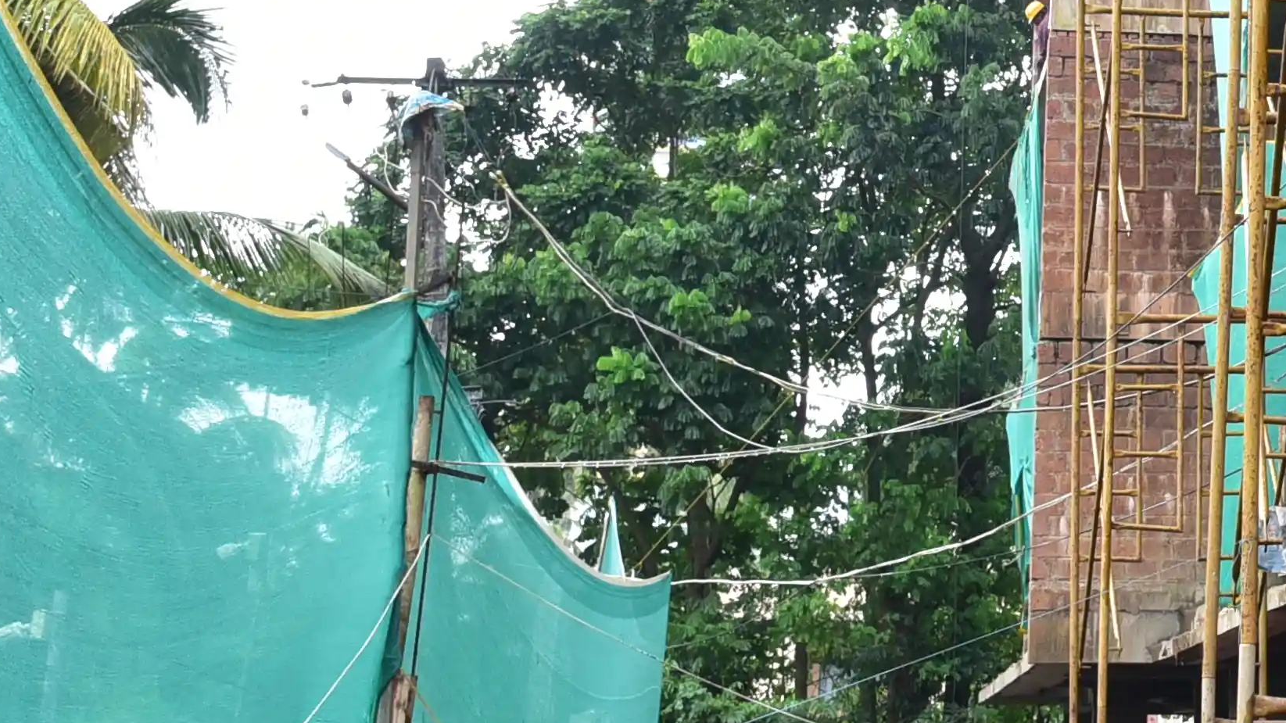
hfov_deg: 21.5
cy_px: -90
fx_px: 3137
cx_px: 1553
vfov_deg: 12.9
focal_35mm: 92
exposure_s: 1/160
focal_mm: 24
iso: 800
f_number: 8
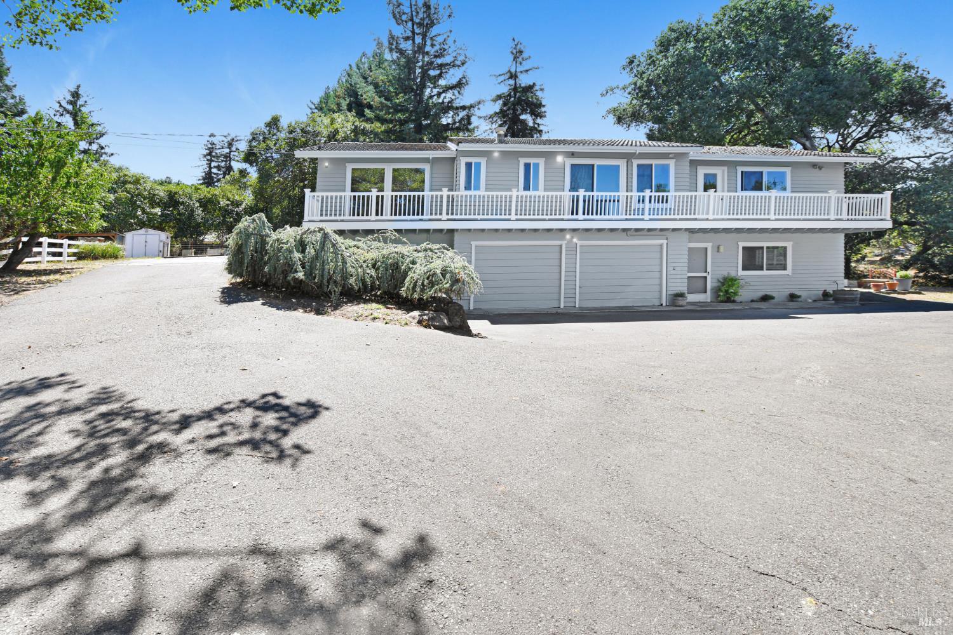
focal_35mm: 16
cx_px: 476
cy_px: 318
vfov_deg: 73.7
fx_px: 424
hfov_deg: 96.7
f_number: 5.6
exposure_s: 1/125
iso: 100
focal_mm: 11
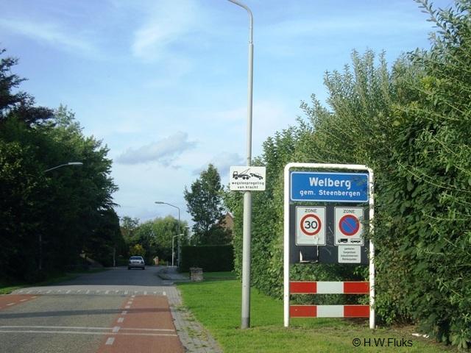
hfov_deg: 49.0
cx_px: 236
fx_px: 517
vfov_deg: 37.7
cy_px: 176
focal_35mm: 38
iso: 64
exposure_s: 1/250
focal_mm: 7.9
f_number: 2.8
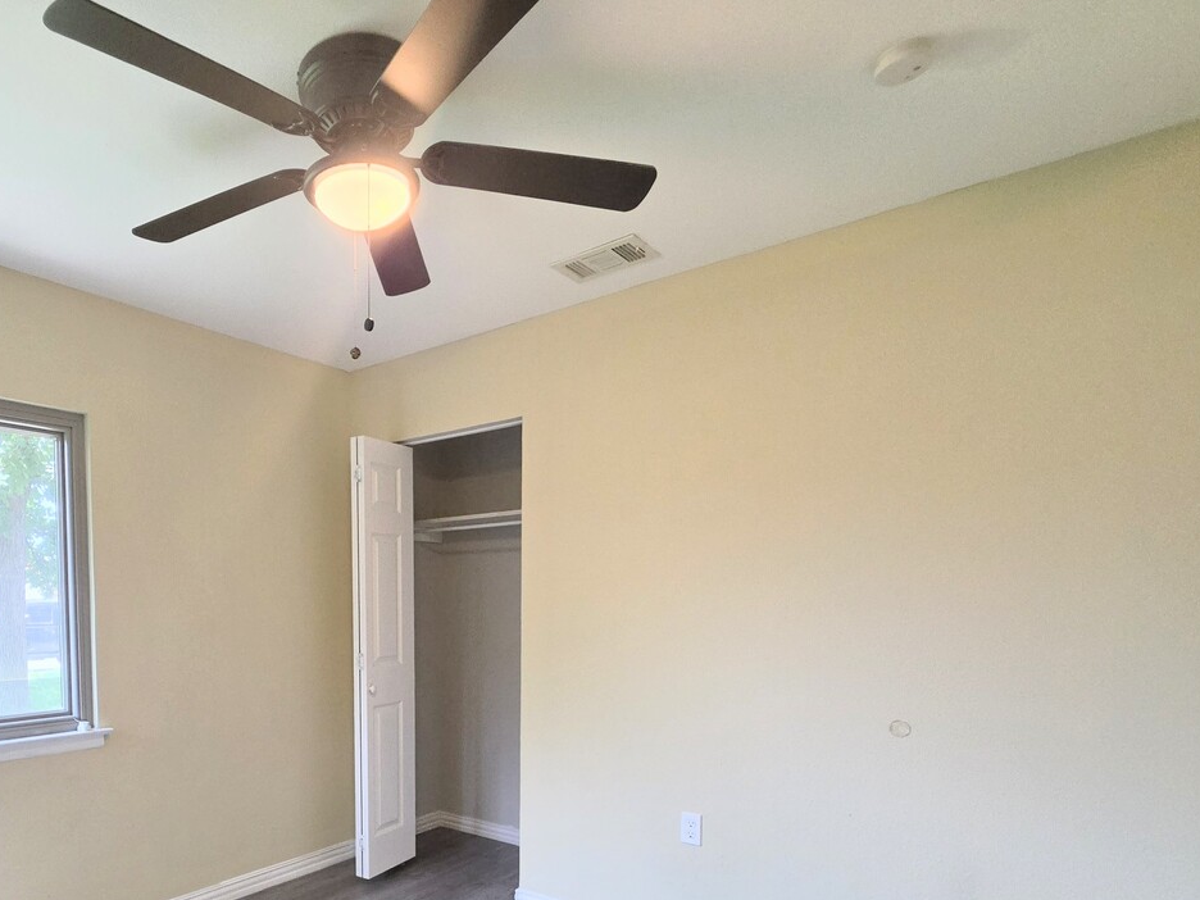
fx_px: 693
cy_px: 651
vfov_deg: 62.9
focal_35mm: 20
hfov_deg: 78.3
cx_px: 374
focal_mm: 2.2
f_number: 1.9
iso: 250
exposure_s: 1/120
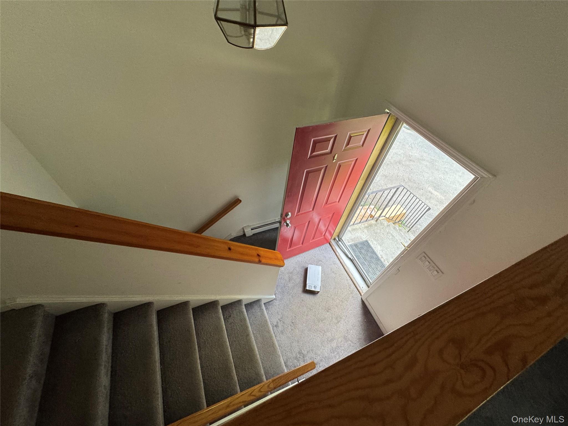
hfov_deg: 102.1
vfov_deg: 85.7
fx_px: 230
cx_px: 284
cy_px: 213
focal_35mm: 14
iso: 200
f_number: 2.2
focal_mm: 2.22
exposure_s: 1/120
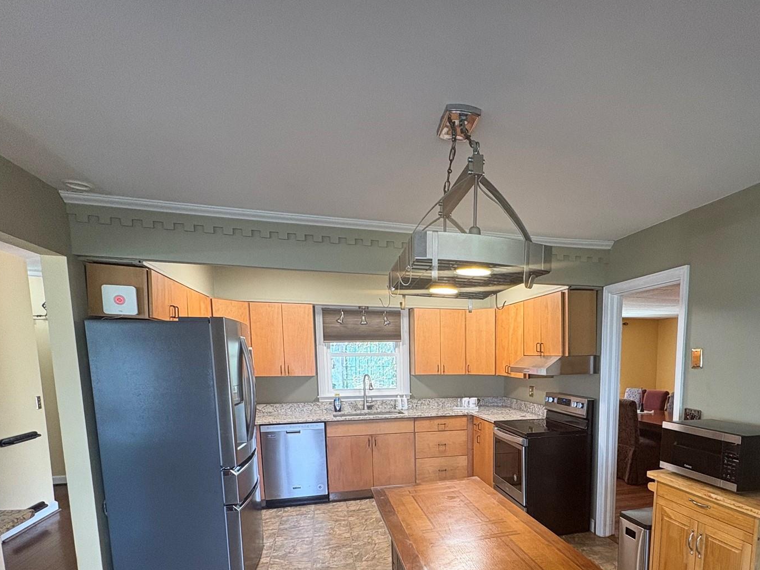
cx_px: 475
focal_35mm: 21
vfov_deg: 60.6
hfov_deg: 77.6
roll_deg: +0.4
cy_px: 414
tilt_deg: -6.0
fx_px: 461
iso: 200
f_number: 2.2
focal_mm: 2.22
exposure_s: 1/60
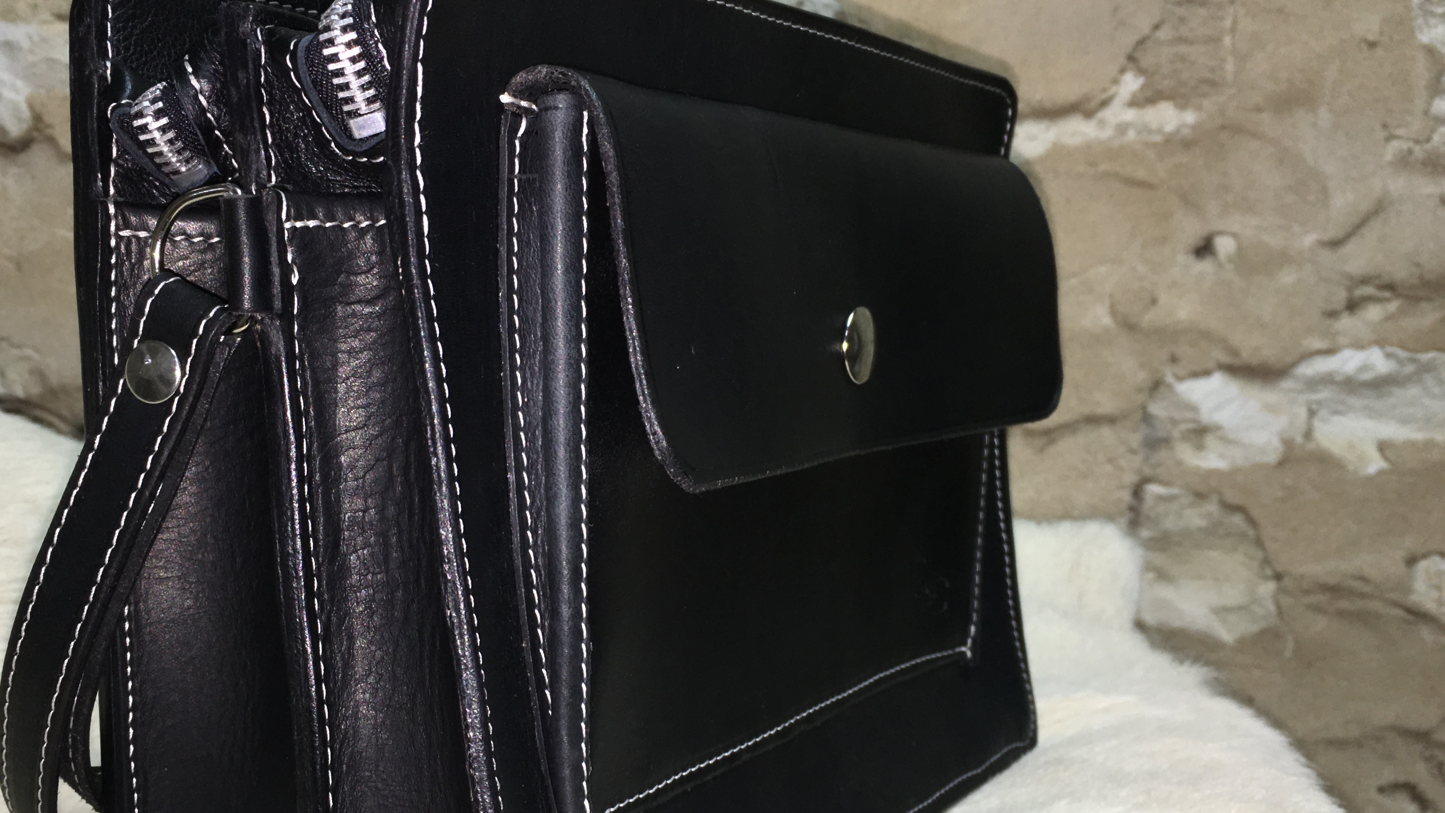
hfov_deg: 50.1
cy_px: 469
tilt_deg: +1.0
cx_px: 572
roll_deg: -0.3
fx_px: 1533
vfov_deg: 29.7
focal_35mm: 40
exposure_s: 1/33
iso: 25
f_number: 2.2
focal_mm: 4.15
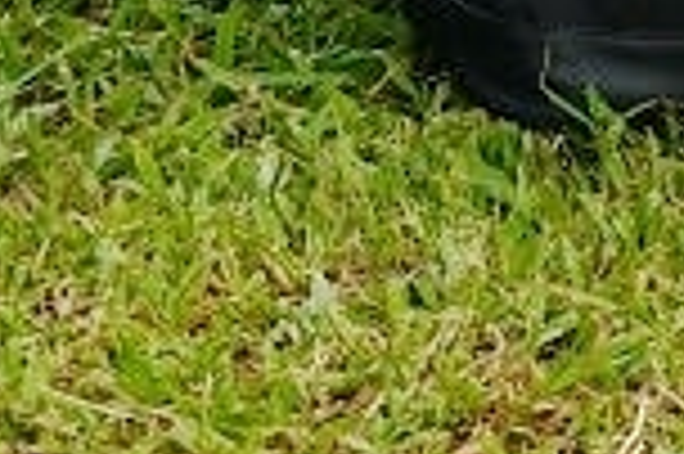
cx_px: 2268
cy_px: -841
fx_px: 5390
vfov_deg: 4.6
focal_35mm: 284
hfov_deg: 6.4
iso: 100
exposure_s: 1/100
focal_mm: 36
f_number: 7.1
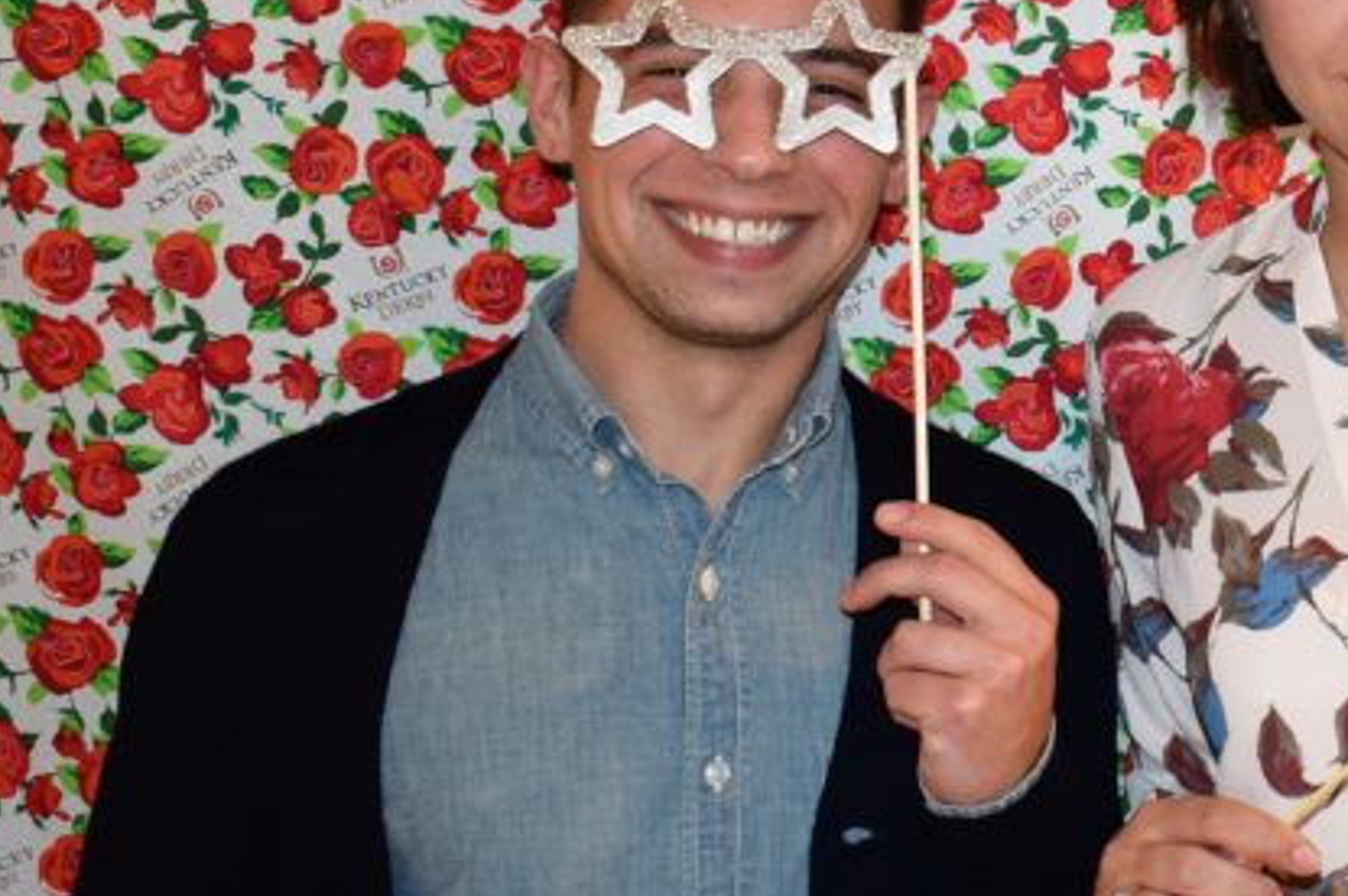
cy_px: 357
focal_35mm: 74
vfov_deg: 18.4
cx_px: 1124
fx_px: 2769
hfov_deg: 26.7
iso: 1250
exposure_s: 1/60
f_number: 3.5
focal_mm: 20
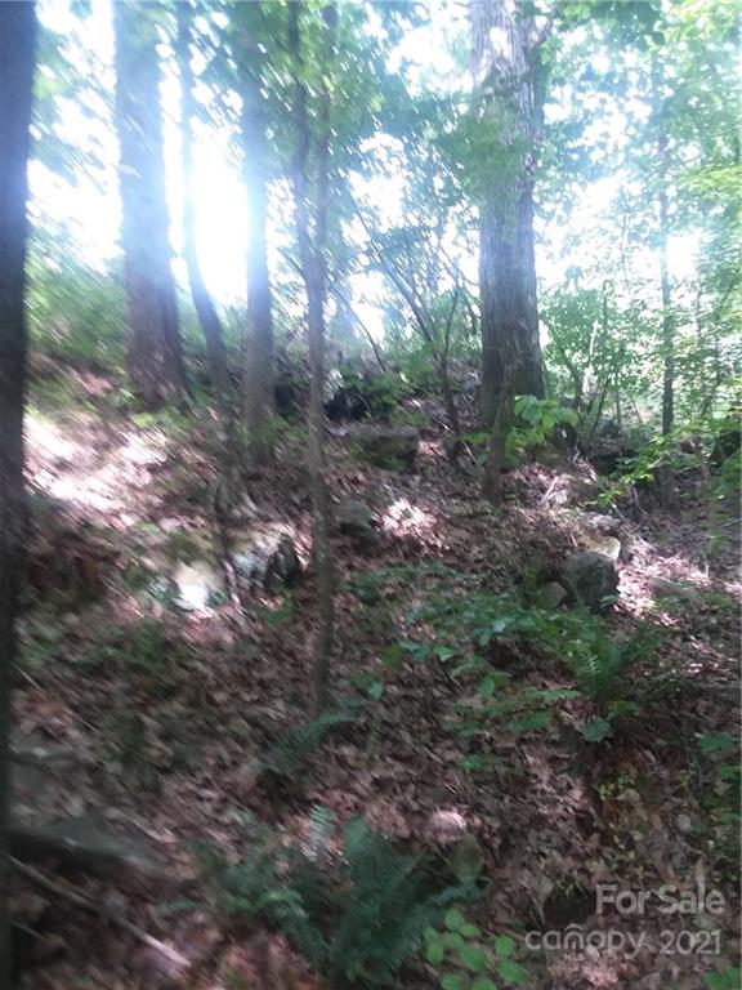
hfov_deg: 48.2
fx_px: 829
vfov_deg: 61.7
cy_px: 495
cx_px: 371
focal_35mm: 29
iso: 40
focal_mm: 2.47
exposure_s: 1/40
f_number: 1.9
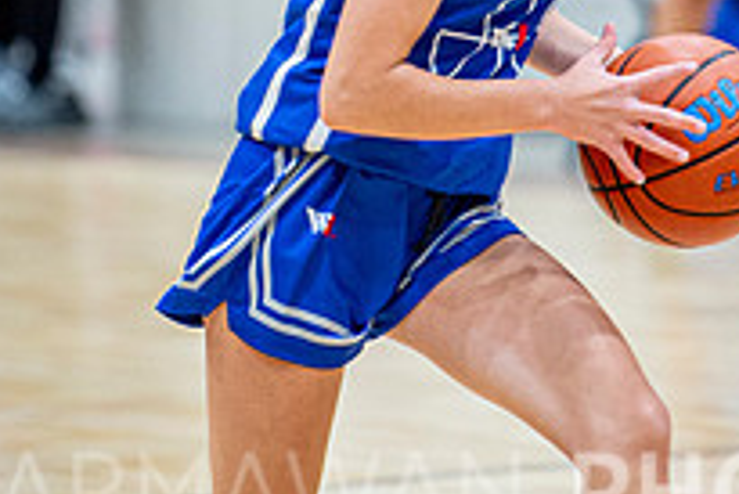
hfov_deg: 3.6
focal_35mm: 565
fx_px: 11606
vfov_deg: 2.4
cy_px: -101
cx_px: 397
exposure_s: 1/400
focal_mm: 200
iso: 2000
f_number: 2.8
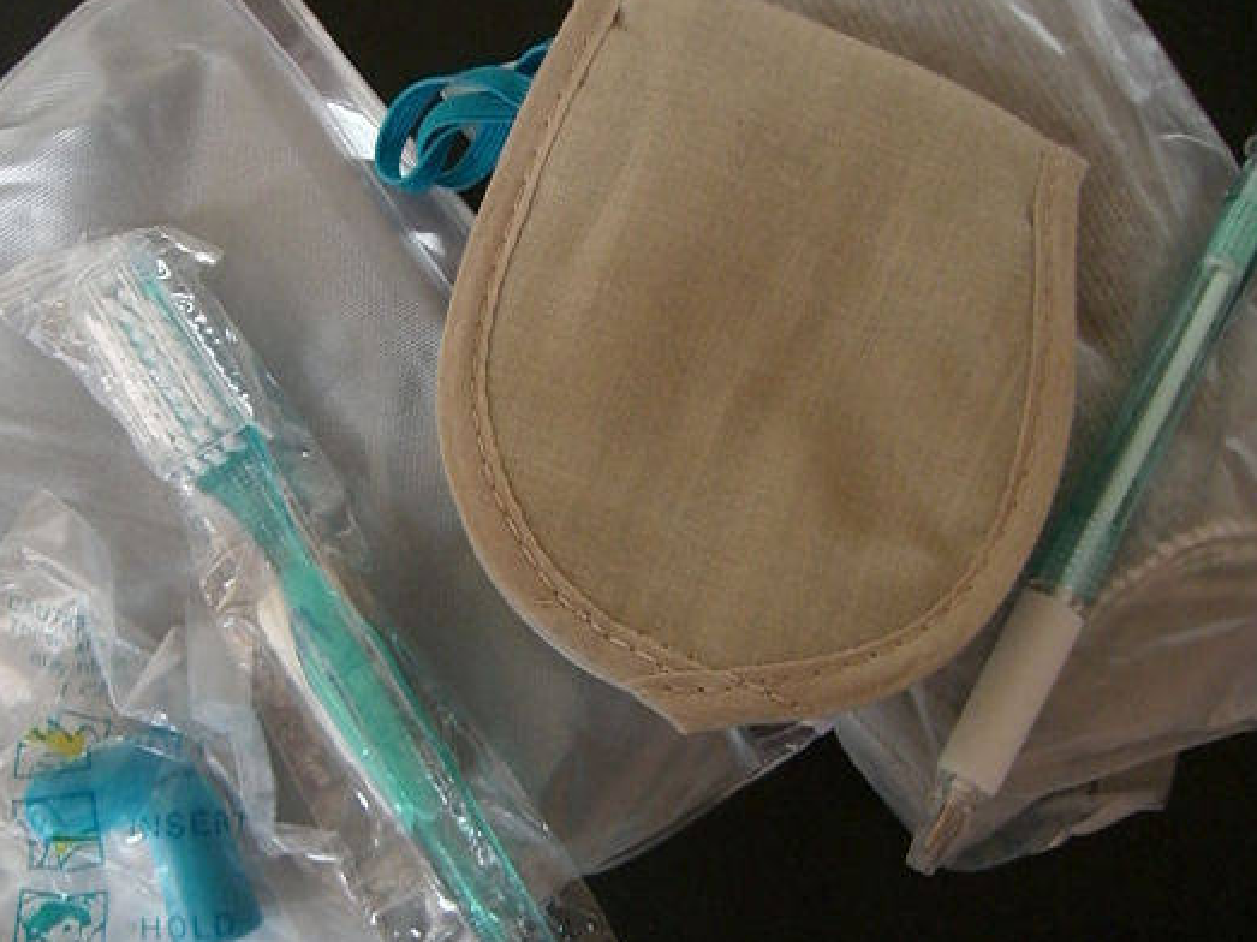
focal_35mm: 48
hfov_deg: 39.4
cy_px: 472
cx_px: 481
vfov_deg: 30.3
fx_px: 1743
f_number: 2.7
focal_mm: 6.2
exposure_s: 1/80
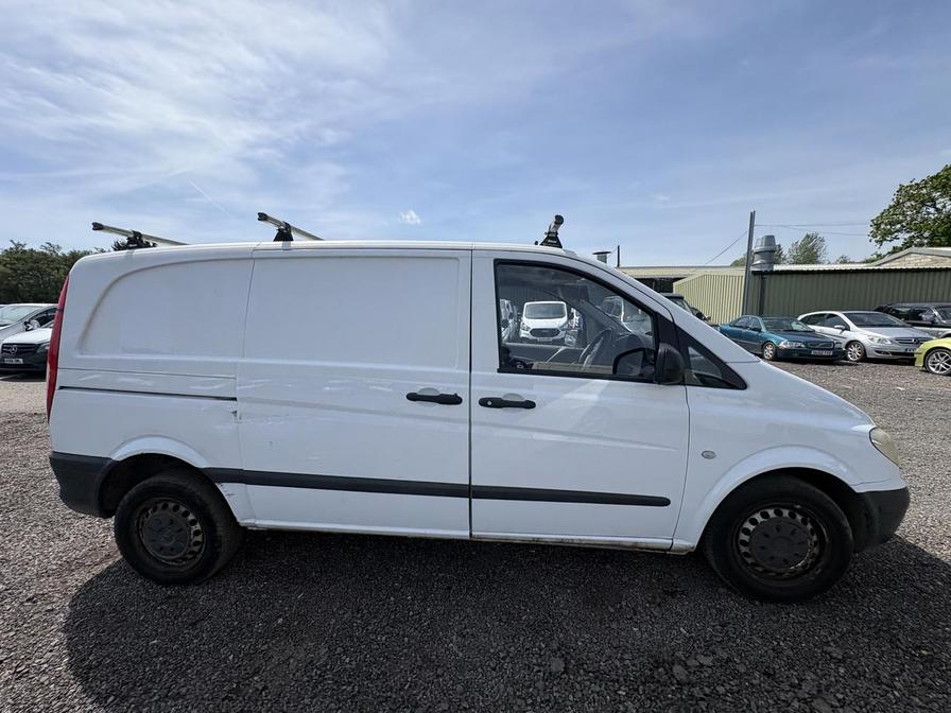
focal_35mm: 14
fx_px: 385
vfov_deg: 85.7
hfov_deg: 102.1
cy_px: 356
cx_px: 476
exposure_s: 1/2083
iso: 40
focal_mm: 2.22
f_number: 2.2
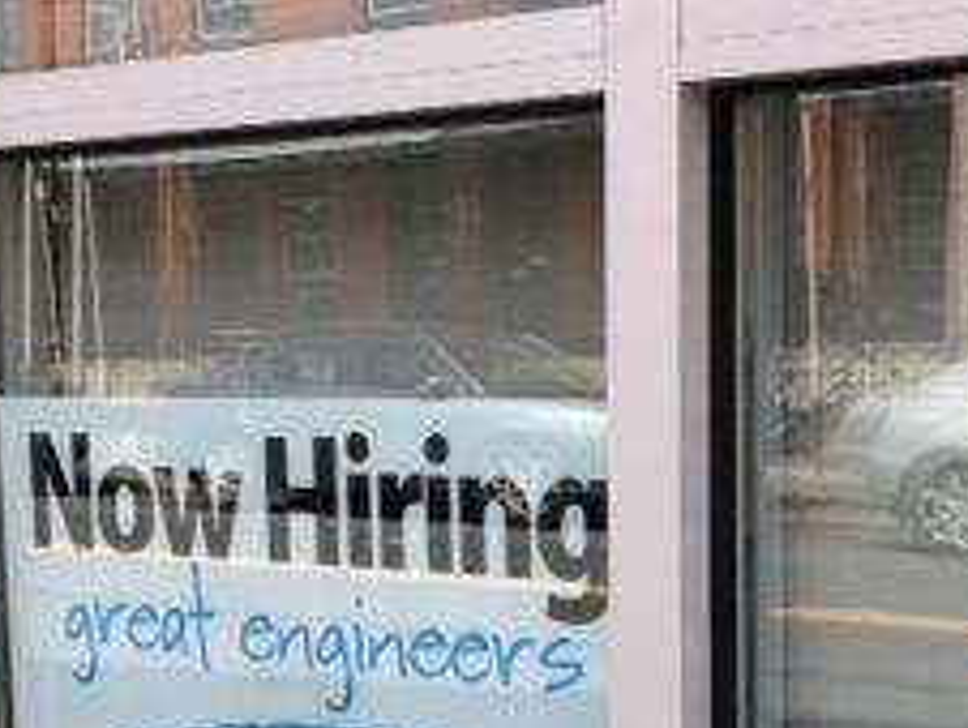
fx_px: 2771
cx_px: 278
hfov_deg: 19.7
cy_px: 544
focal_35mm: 99
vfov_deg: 14.9
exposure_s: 1/649
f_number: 2.4
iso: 50
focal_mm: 4.28
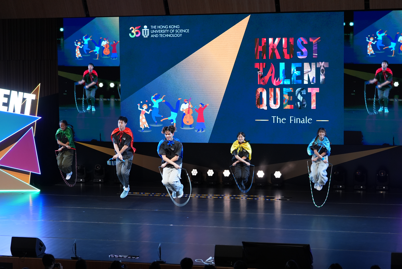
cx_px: 201
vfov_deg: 18.2
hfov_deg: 27.0
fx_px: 838
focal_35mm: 75
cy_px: 134
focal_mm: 75
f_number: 2.8
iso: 1250
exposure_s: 1/320
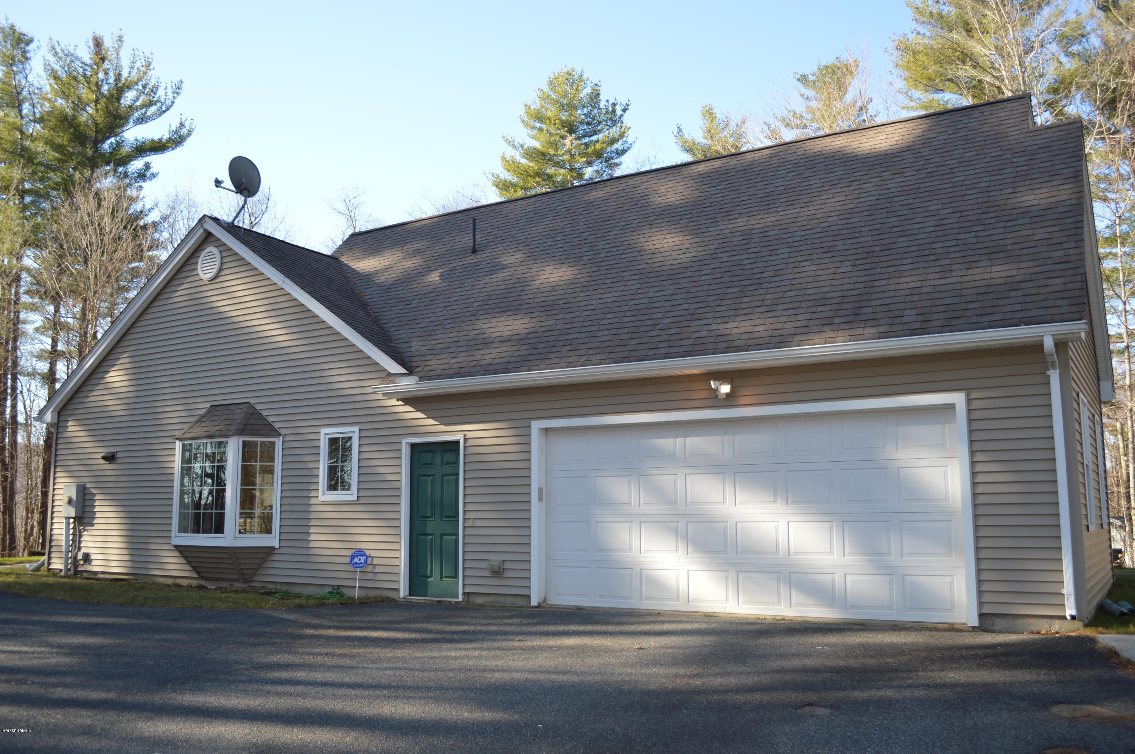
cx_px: 568
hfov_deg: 62.0
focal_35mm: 30
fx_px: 945
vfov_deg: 43.5
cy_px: 377
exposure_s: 1/160
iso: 100
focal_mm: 20
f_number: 4
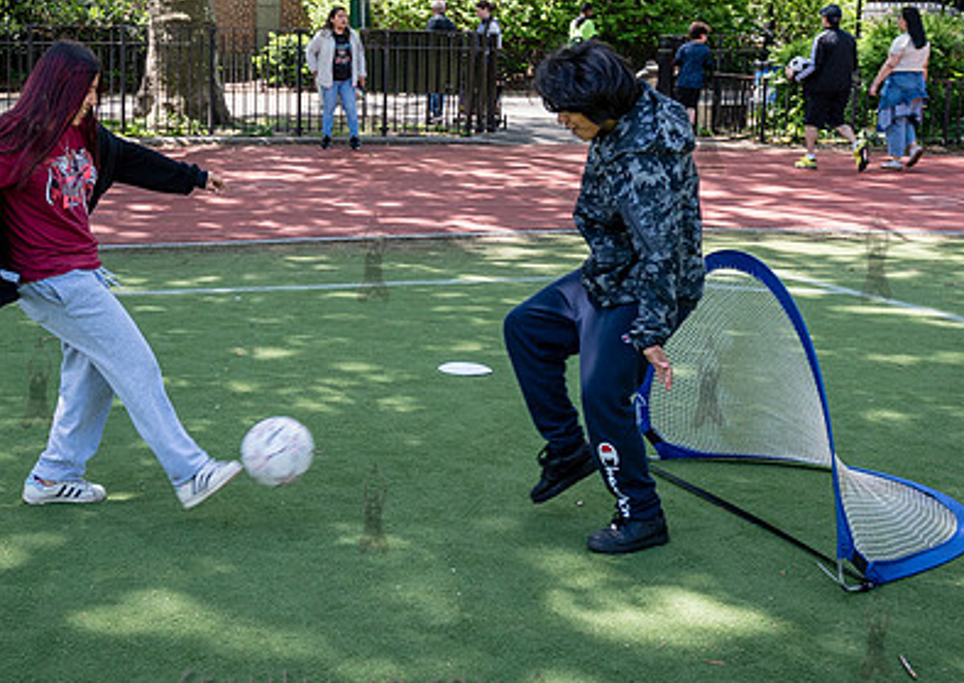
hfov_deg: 34.5
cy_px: 255
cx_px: 288
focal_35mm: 56
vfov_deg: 25.1
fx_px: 1529
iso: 200
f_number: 3.5
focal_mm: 27
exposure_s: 1/400
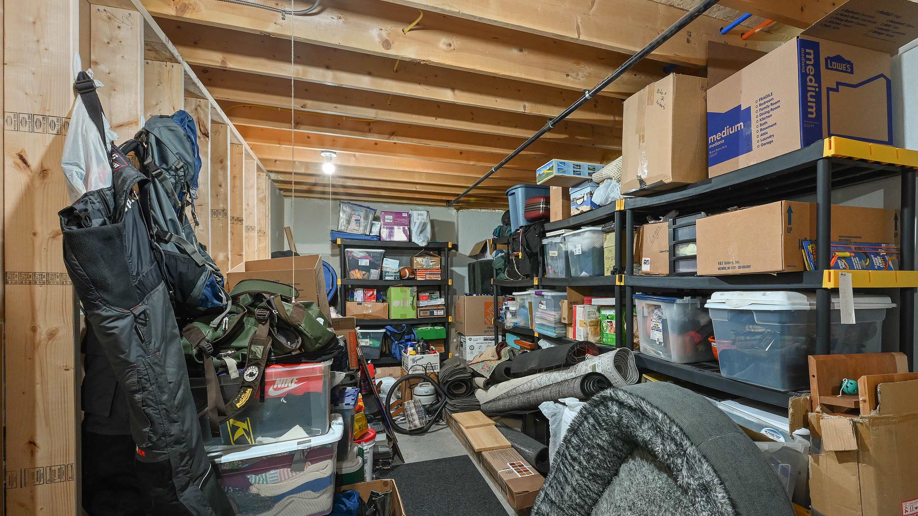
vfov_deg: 61.0
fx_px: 438
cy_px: 267
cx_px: 524
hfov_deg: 92.1
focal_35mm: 18
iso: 1000
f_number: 14
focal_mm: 14
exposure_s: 1
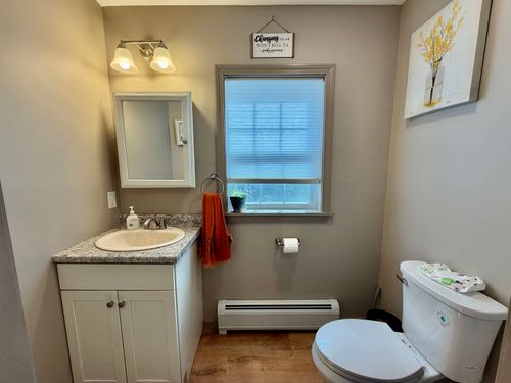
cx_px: 256
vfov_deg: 85.7
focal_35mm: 14
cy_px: 192
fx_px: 207
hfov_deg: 102.1
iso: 80
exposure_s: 1/120
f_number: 2.2
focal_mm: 2.22
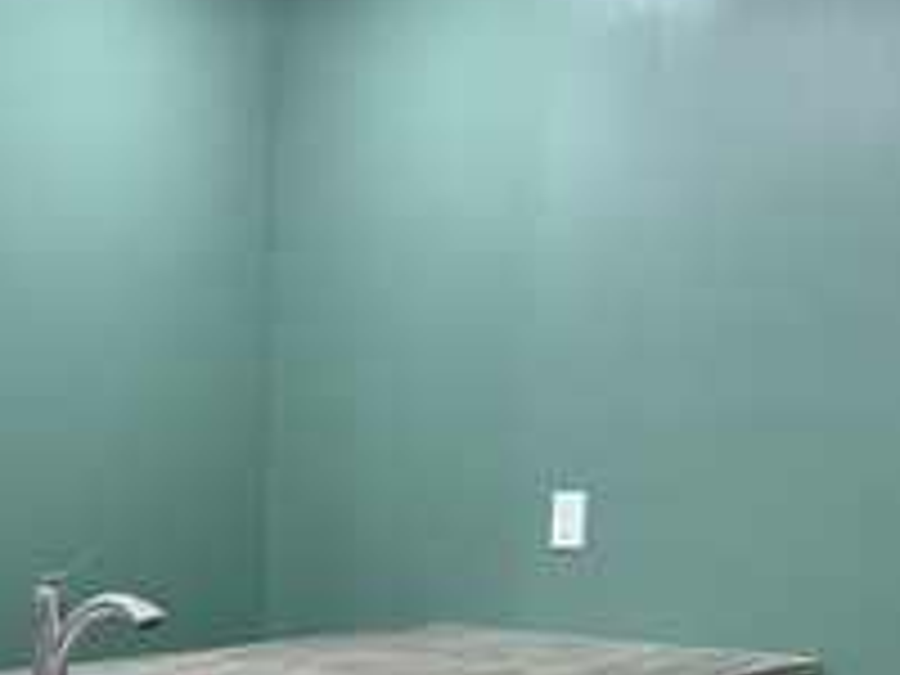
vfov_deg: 22.8
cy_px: 765
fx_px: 1560
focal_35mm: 60
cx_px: 191
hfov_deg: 31.4
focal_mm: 6.76
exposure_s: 1/60
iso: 160
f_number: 1.78
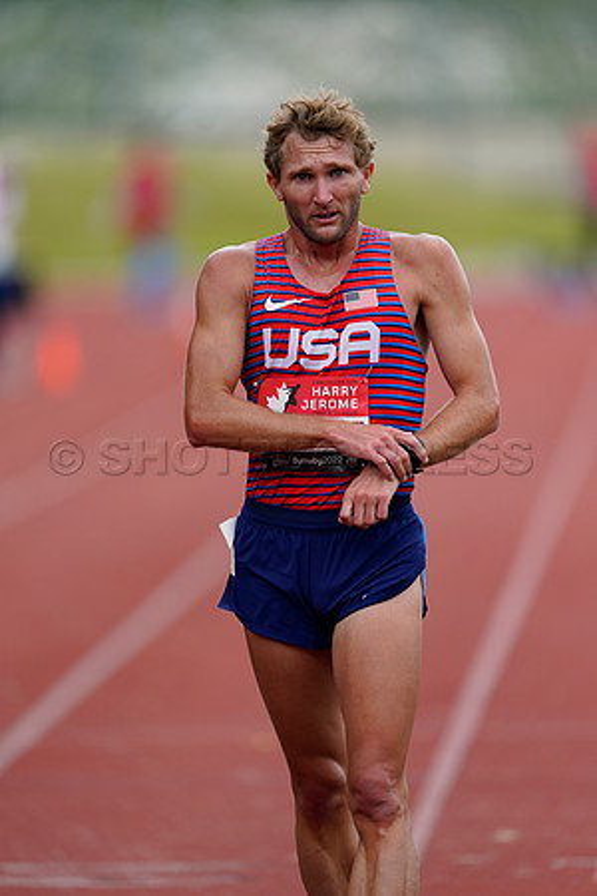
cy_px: 448
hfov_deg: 2.3
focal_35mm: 600
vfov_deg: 3.4
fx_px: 14924
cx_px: 298
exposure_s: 1/640
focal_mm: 600
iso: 320
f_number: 4
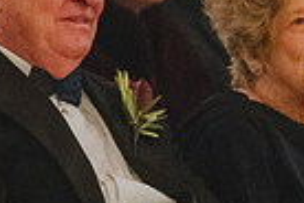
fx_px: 5843
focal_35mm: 692
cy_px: 98
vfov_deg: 2.0
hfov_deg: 3.0
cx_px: -55
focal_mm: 165
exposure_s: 1/160
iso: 7200
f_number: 2.8
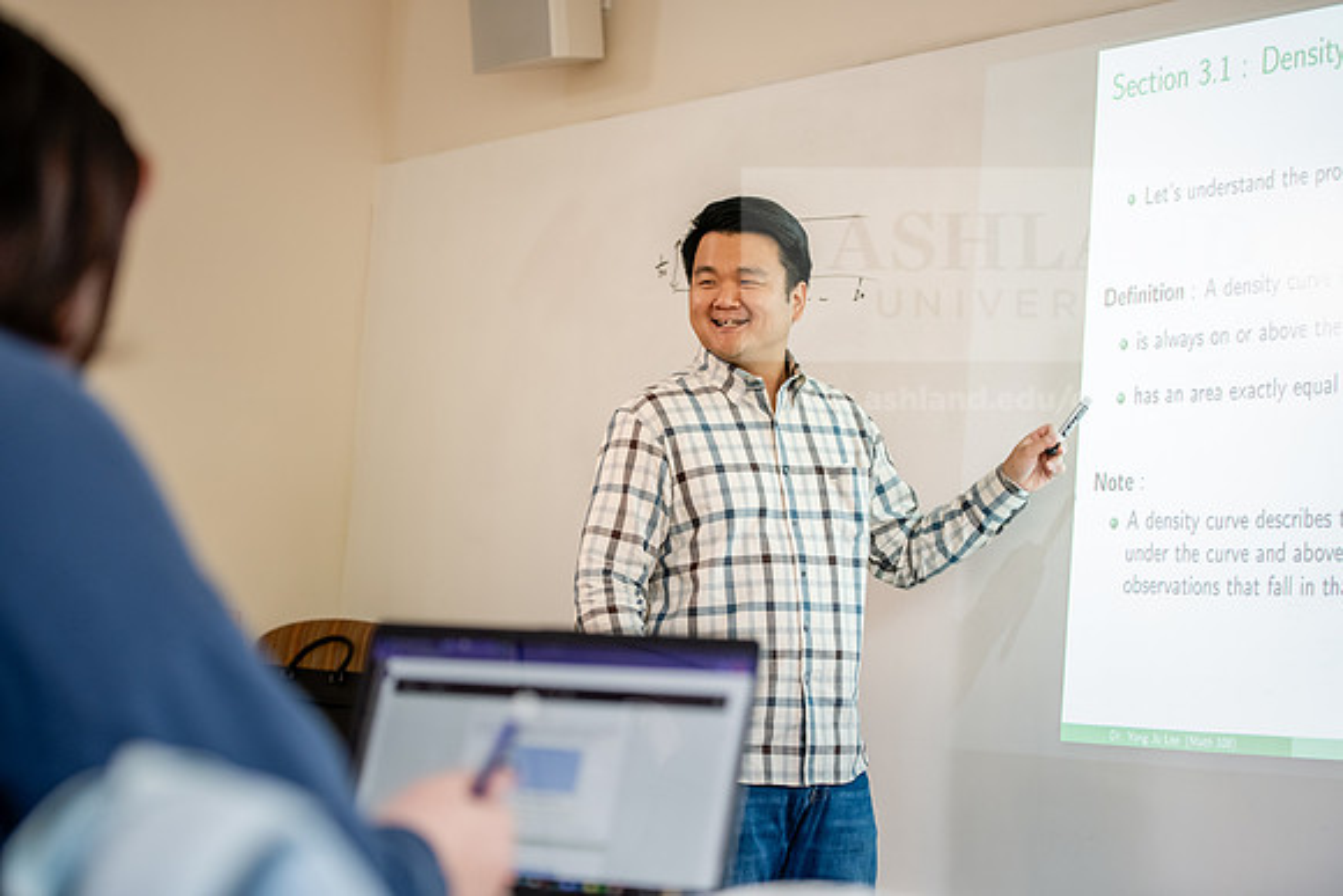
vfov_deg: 19.5
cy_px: 448
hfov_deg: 28.8
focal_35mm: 70
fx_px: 2612
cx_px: 672
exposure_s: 1/200
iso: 1600
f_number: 3.2
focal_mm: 70
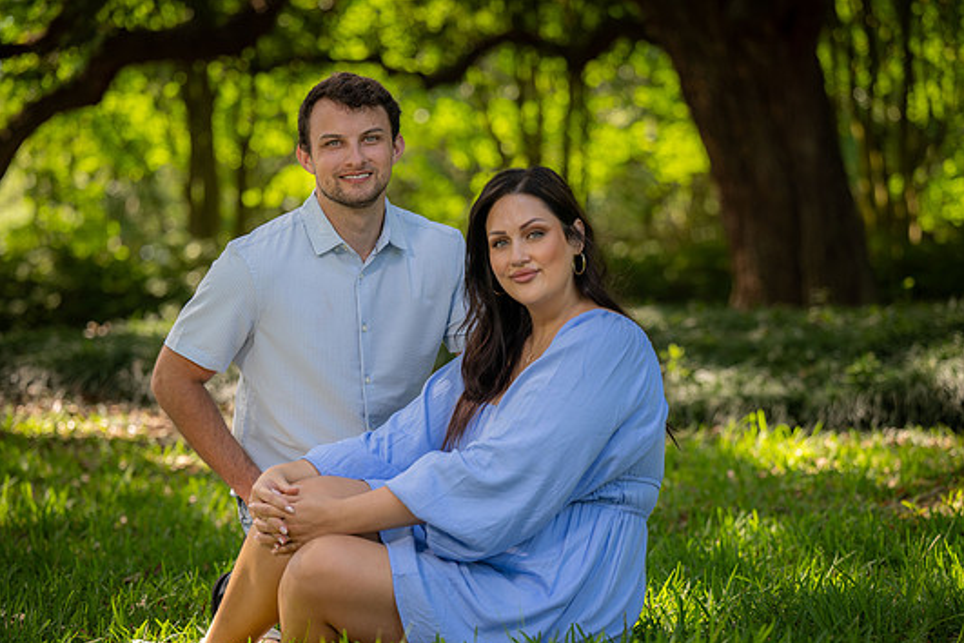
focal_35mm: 106
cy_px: 350
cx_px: 496
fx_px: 2838
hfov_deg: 19.3
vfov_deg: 12.9
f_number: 3.2
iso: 100
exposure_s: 1/125
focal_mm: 97
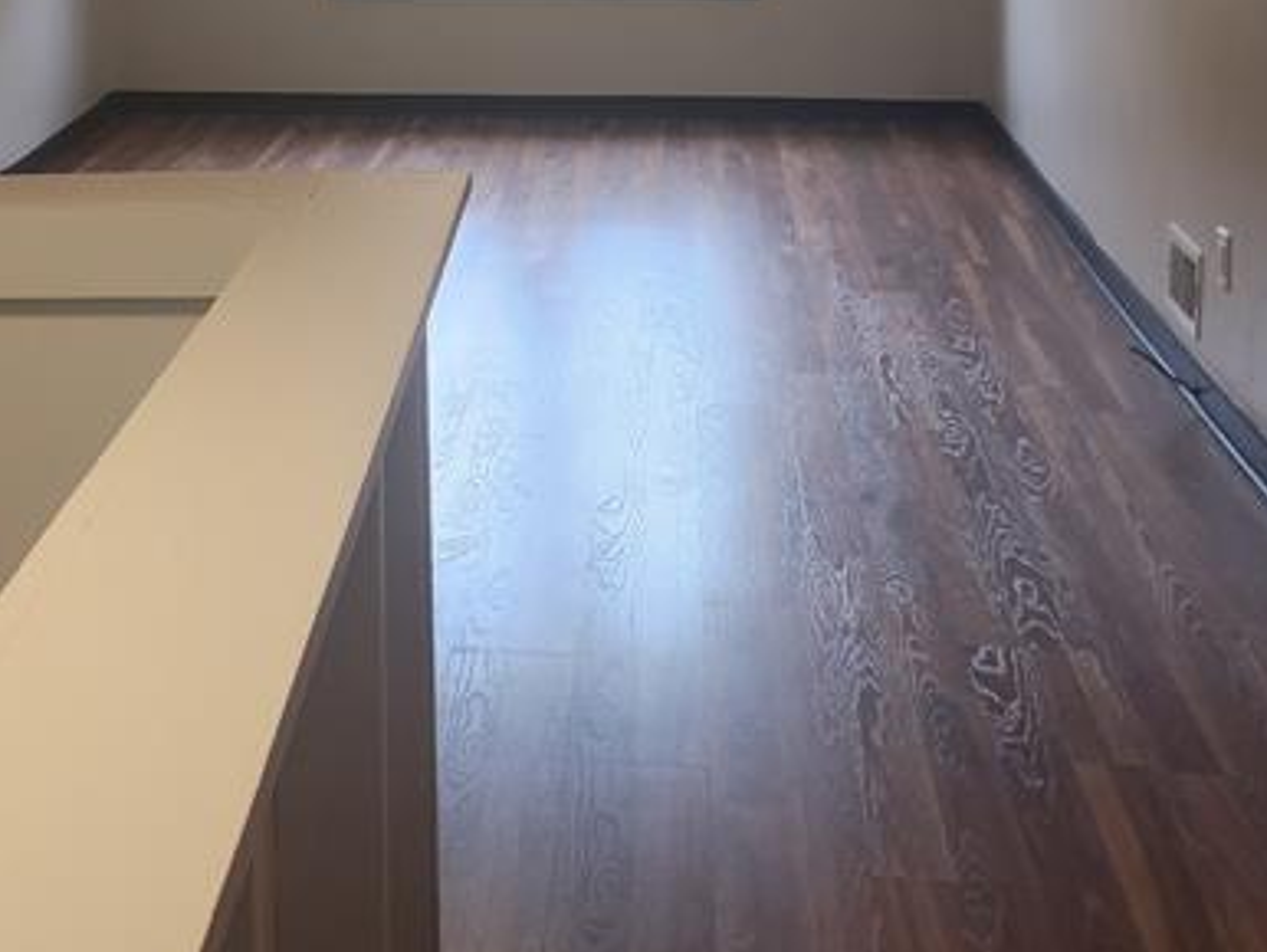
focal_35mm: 61
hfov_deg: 31.3
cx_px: 361
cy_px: 89
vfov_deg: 23.4
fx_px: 2234
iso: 160
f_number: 1.8
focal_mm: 5.4
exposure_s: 1/180
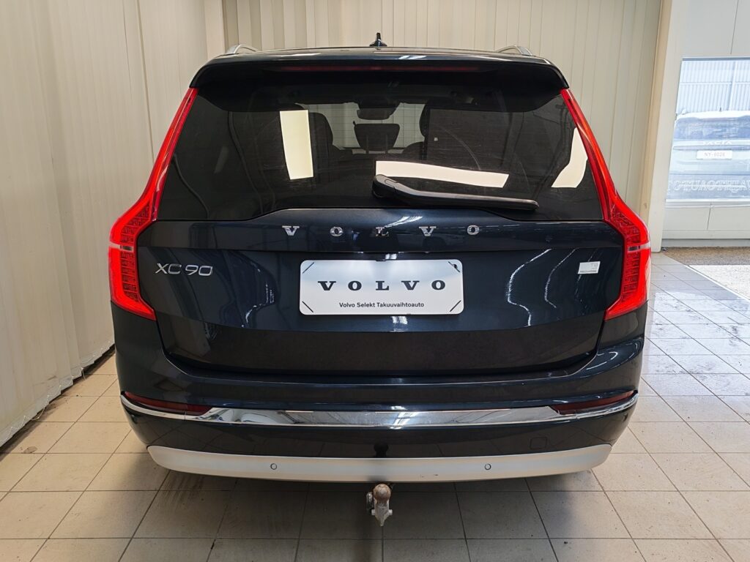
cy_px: 281
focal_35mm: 30
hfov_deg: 60.0
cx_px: 375
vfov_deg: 46.8
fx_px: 650
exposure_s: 1/120
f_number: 1.6
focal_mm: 5.4
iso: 50
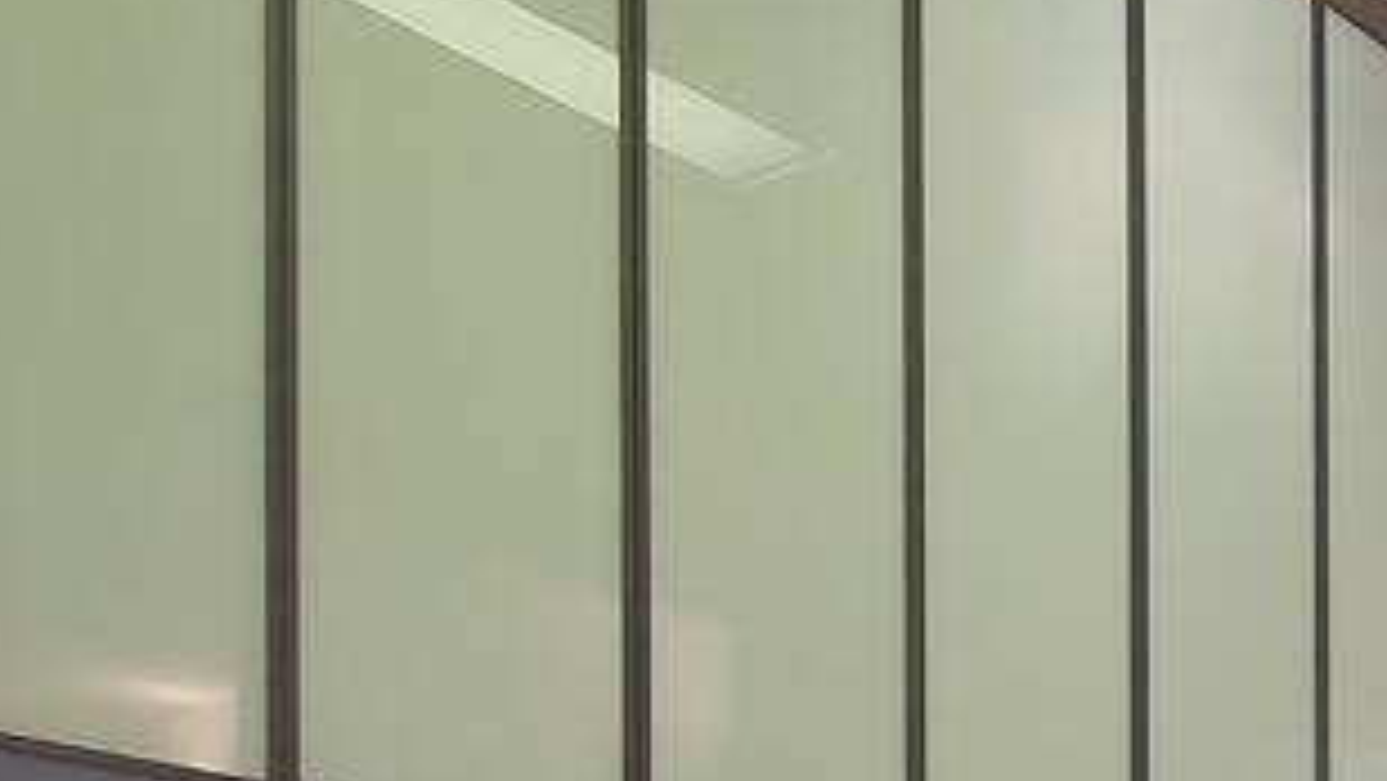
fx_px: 2428
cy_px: 1243
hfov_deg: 28.8
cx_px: 1544
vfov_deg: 16.3
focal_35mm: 66
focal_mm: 1.8
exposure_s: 1/60
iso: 125
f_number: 2.2
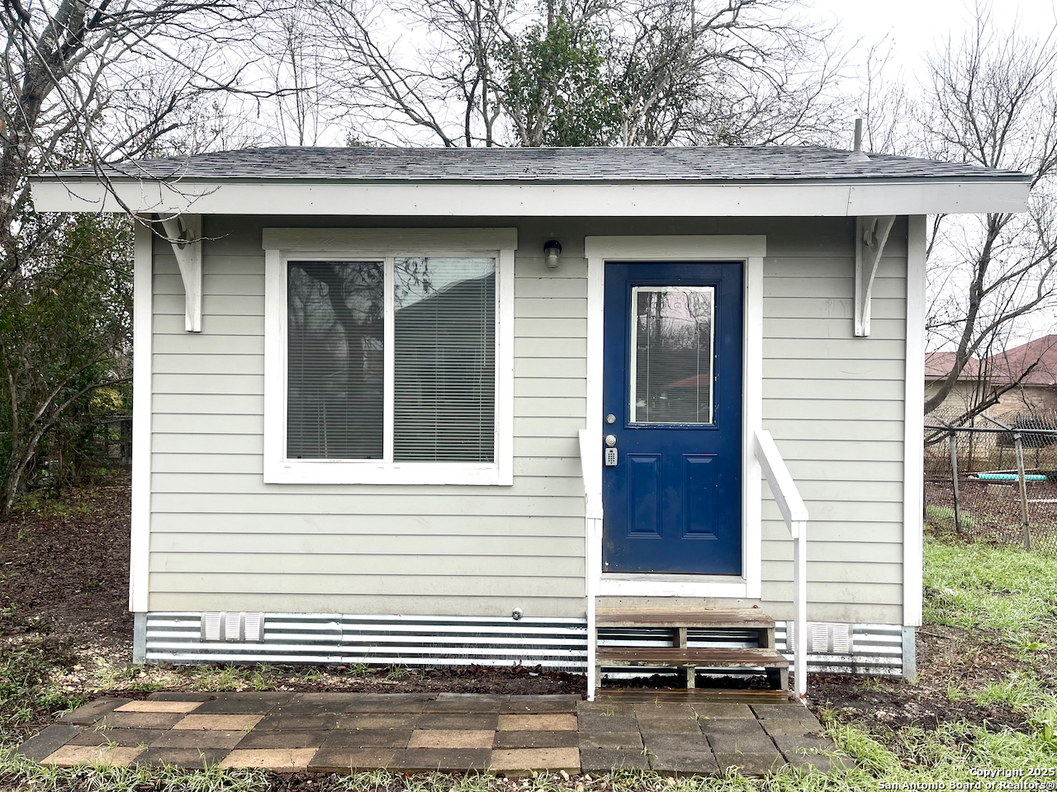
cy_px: 396
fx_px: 763
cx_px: 528
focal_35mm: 25
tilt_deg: -0.3
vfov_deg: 54.9
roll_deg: -0.4
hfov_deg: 69.4
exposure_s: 1/645
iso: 32
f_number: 1.6
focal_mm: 5.1
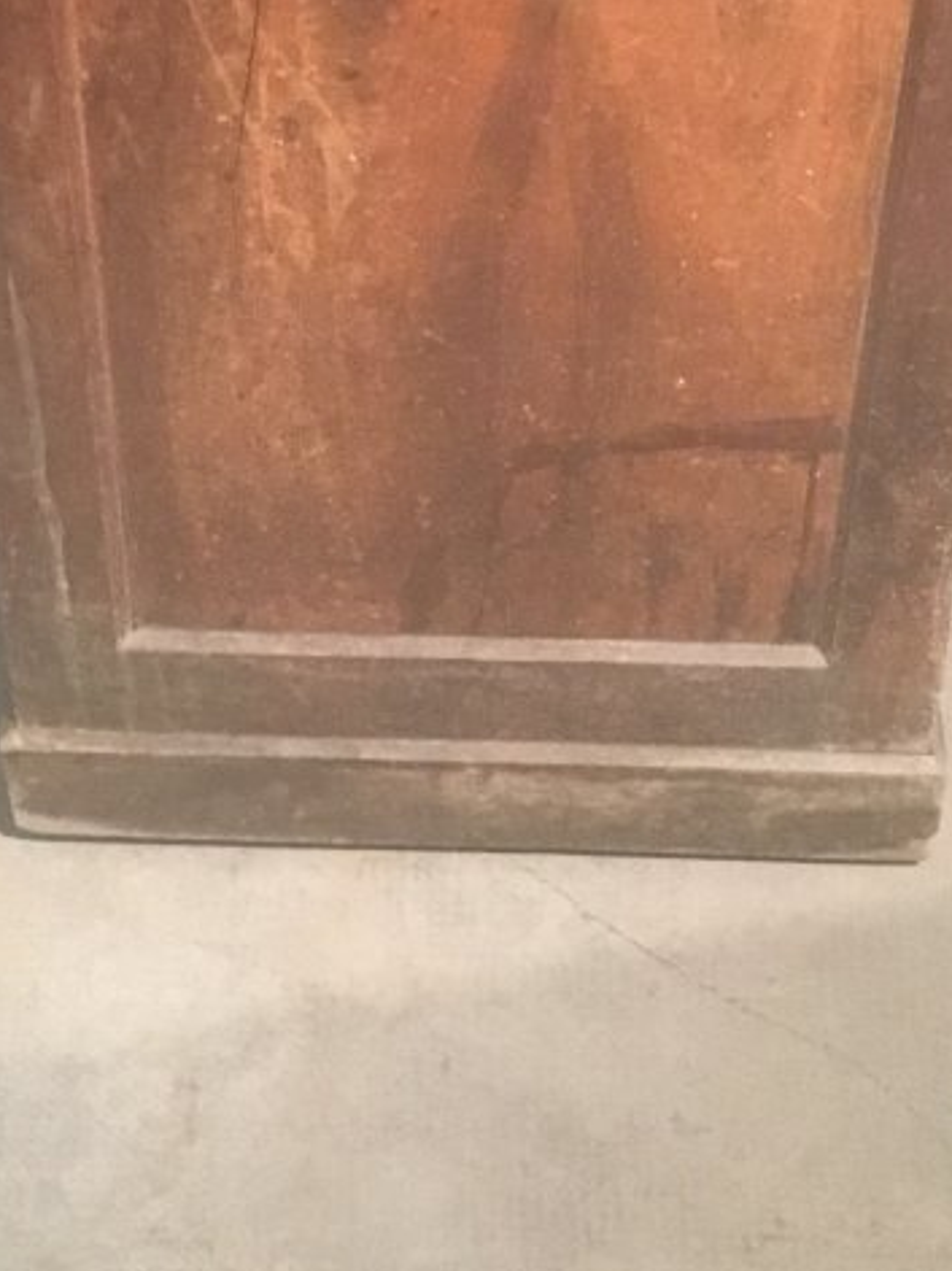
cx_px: 337
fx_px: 2898
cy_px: 448
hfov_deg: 18.6
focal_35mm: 79
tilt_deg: -44.8
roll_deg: +2.3
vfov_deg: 24.6
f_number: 2.4
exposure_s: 1/25
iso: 250
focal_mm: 3.3
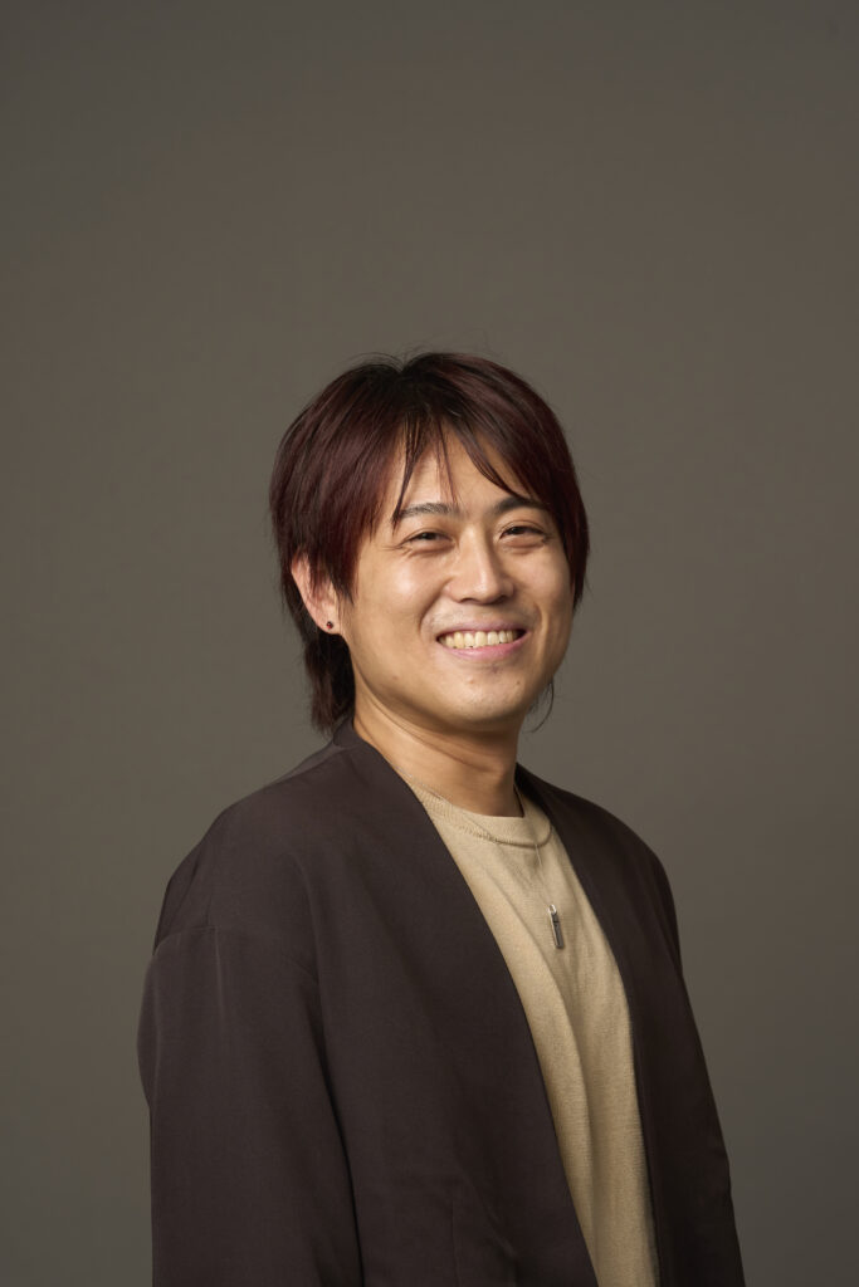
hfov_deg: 11.4
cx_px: 430
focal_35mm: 120
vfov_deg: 17.1
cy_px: 644
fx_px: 4293
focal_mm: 120
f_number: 11
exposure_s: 1/800
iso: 500
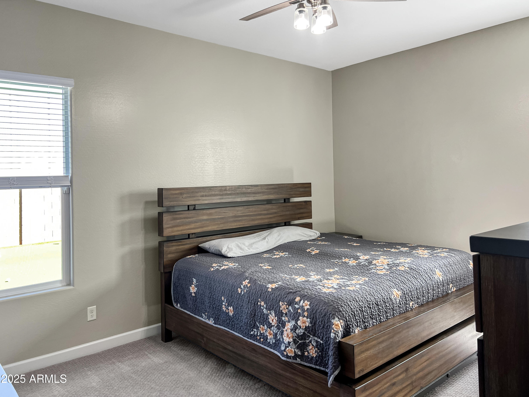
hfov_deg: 67.3
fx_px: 397
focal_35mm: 26
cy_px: 198
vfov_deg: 53.1
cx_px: 264
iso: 100
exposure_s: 1/120
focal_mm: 5.7
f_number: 1.5
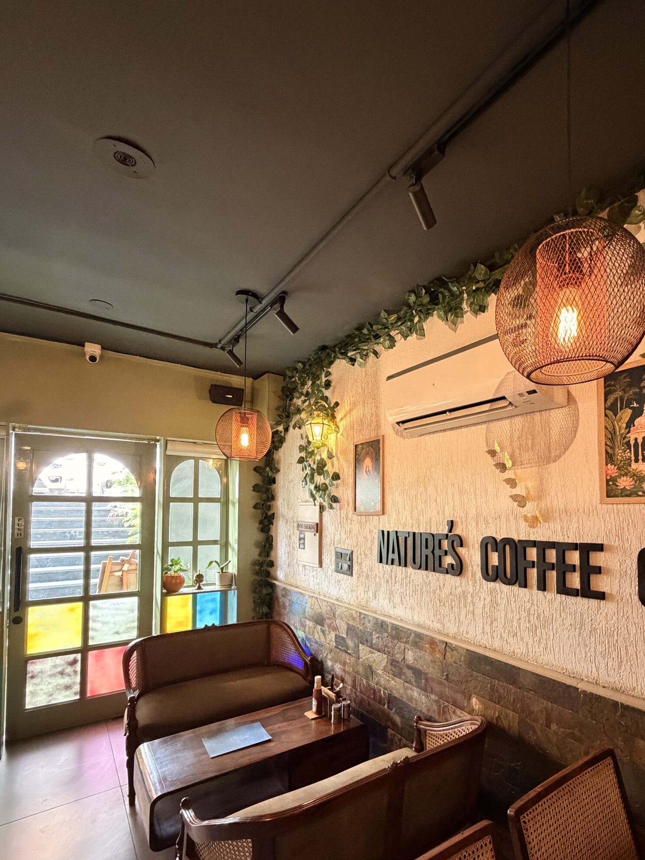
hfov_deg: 70.6
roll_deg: -0.1
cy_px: 499
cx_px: 398
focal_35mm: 18
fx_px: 447
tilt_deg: +1.6
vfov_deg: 87.1
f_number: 2.2
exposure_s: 1/50
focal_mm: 2.22
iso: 800
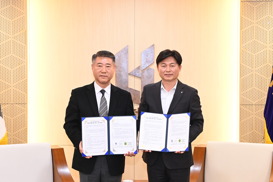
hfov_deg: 41.1
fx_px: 364
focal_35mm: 48
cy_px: 91
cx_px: 136
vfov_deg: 28.1
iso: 2500
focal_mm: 48
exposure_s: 1/160
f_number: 5.6
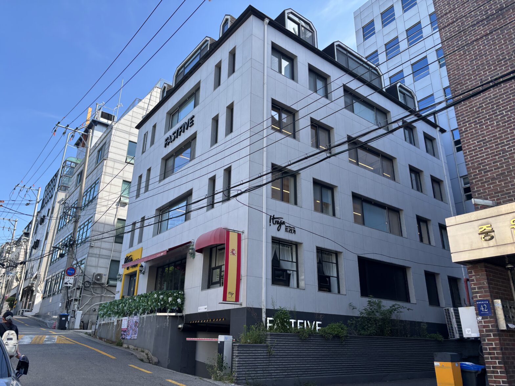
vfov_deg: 53.1
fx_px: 387
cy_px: 193
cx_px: 258
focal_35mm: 26
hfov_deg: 67.3
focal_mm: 5.96
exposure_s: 1/1007
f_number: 1.6
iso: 50
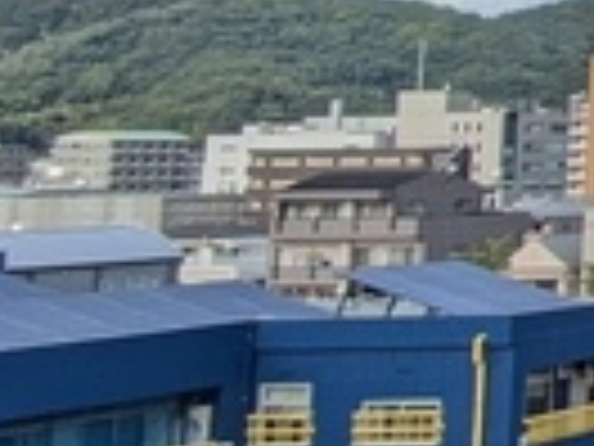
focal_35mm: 102
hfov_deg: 10.7
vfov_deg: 14.2
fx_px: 1750
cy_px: -23
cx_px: 1886
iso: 50
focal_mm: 1.83
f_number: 2.2
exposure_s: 1/1887
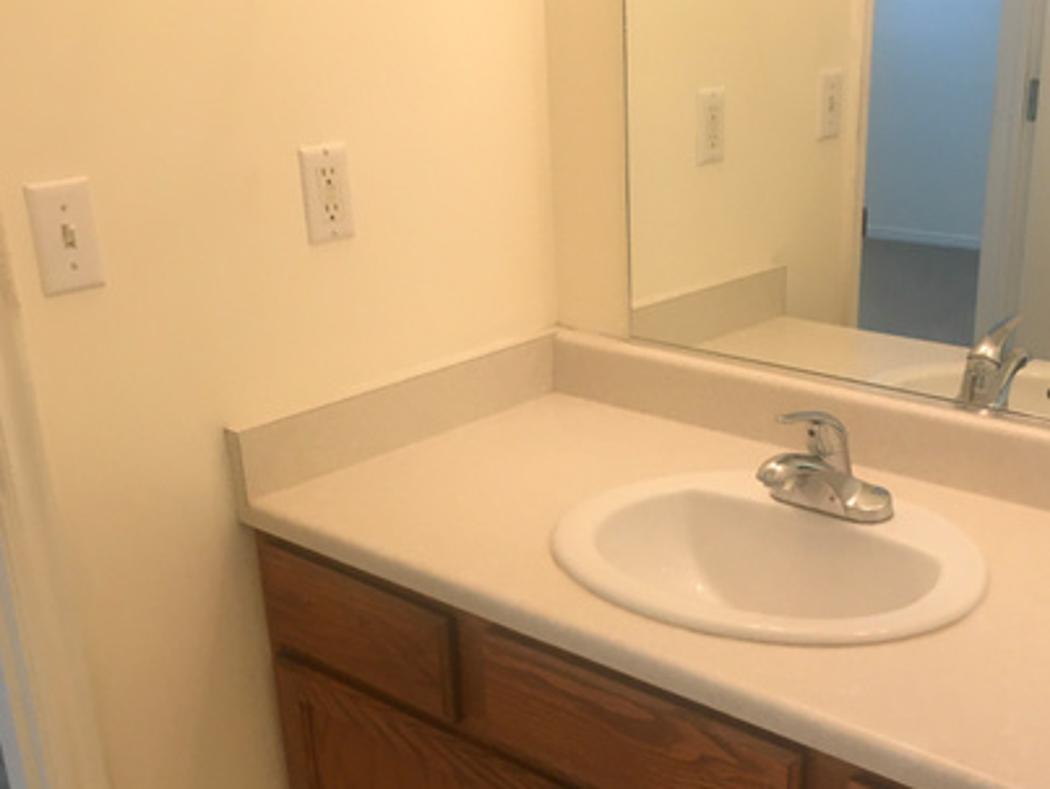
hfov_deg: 41.1
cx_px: 620
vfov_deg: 31.3
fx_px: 1397
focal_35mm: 46
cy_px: 526
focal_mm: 4.15
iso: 80
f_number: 2.2
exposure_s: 1/30
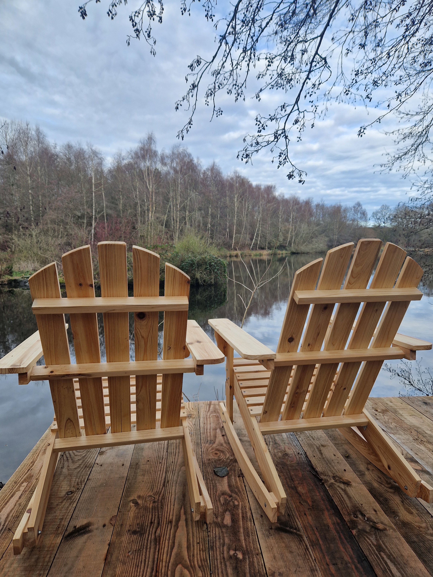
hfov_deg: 58.9
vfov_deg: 73.9
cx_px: 216
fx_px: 384
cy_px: 288
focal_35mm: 23
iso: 50
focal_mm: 5.4
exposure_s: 1/249
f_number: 1.8
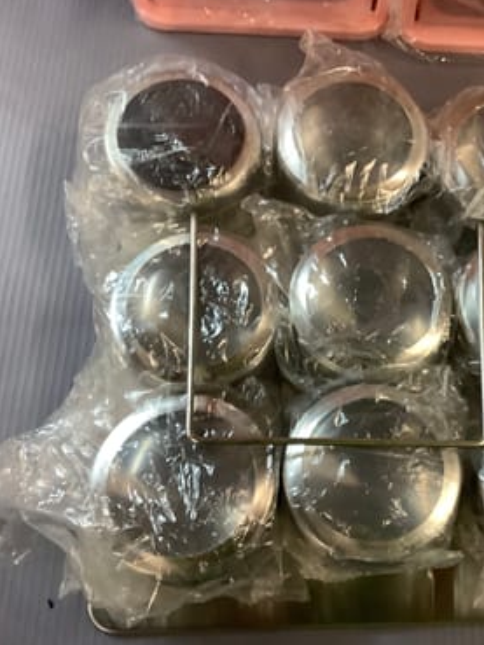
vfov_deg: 44.8
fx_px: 783
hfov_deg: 33.7
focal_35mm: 42
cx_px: 363
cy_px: 321
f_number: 2.4
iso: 250
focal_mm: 3.3
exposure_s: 1/33
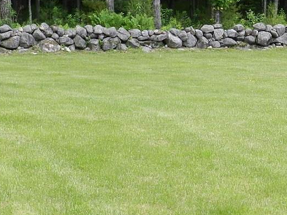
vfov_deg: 10.0
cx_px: 272
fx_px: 1227
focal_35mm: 148
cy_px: 53
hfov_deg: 13.2
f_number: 4.8
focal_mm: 13.5
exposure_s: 1/250
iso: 160
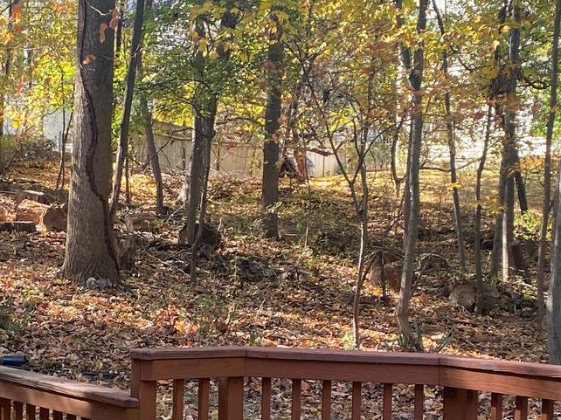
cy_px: 353
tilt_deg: -4.1
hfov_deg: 23.5
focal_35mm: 83
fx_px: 1345
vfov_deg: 17.6
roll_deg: -1.7
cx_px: 220
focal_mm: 4.25
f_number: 1.8
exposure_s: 1/121
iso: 50
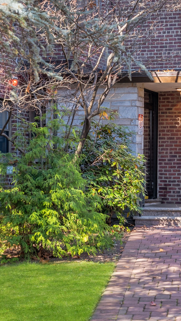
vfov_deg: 22.7
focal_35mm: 94
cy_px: 144
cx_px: 172
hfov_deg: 12.7
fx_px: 802
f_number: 8
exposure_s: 1/50
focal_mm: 35
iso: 250
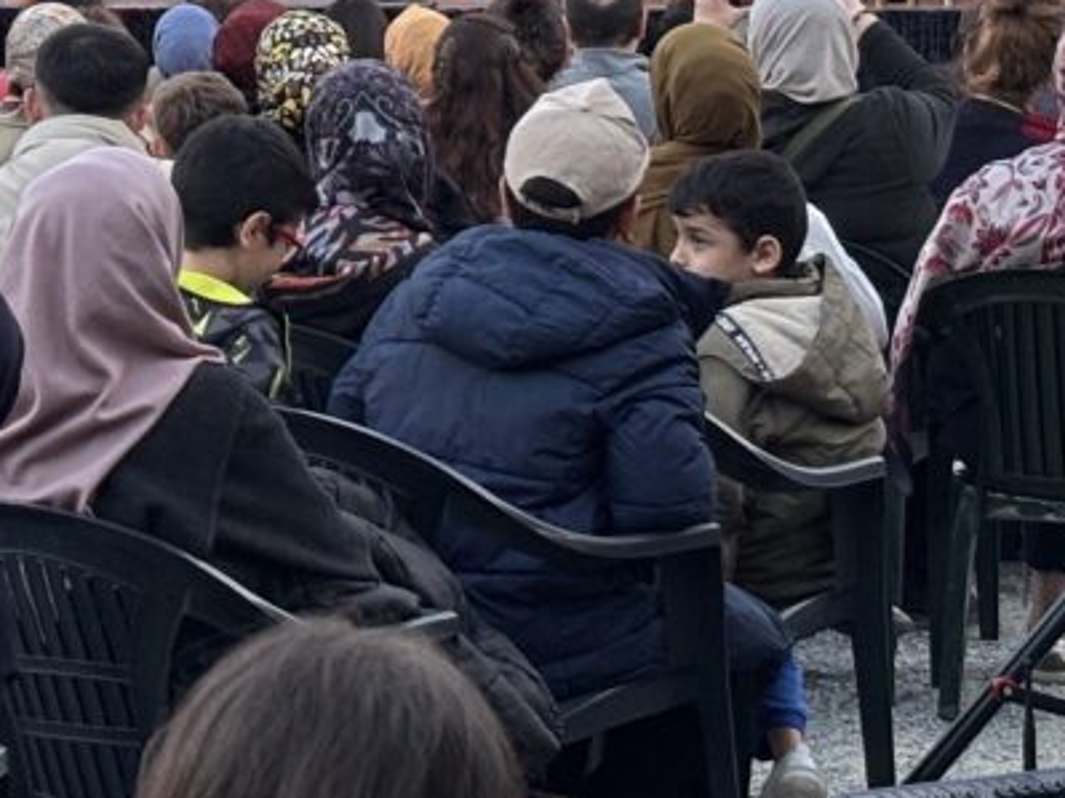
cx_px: -240
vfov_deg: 8.8
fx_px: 5136
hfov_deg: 11.6
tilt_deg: +0.1
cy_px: -187
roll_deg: +0.0
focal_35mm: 167
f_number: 1.6
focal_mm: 5.96
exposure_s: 1/50
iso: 64
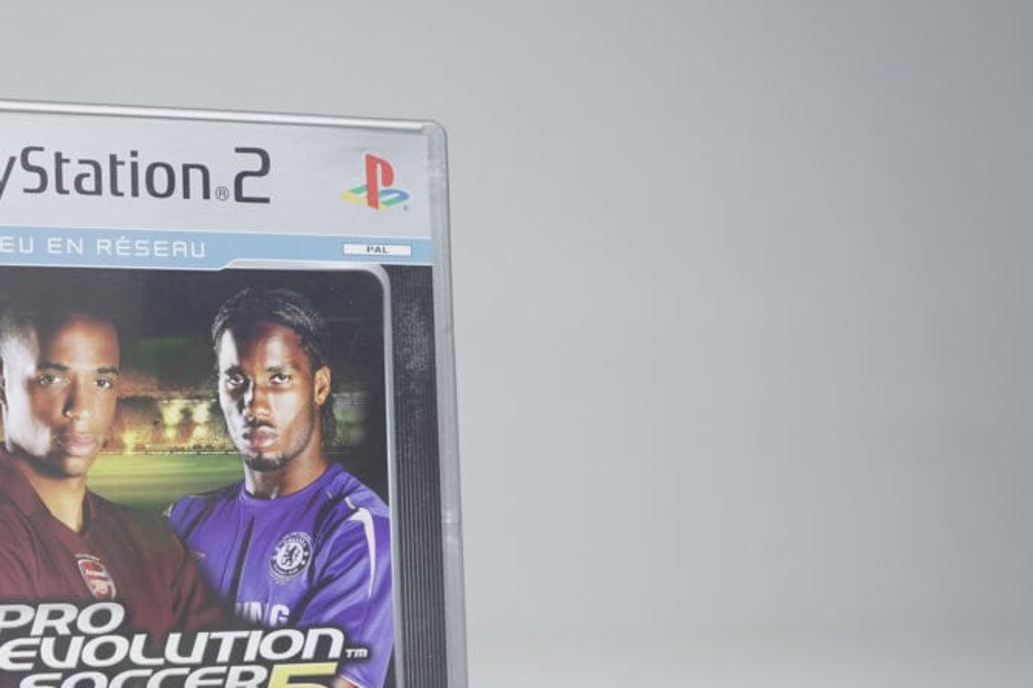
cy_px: 508
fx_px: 1750
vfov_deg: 22.1
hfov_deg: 31.8
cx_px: 170
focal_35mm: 61
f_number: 5.6
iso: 640
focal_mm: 34
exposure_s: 1/20
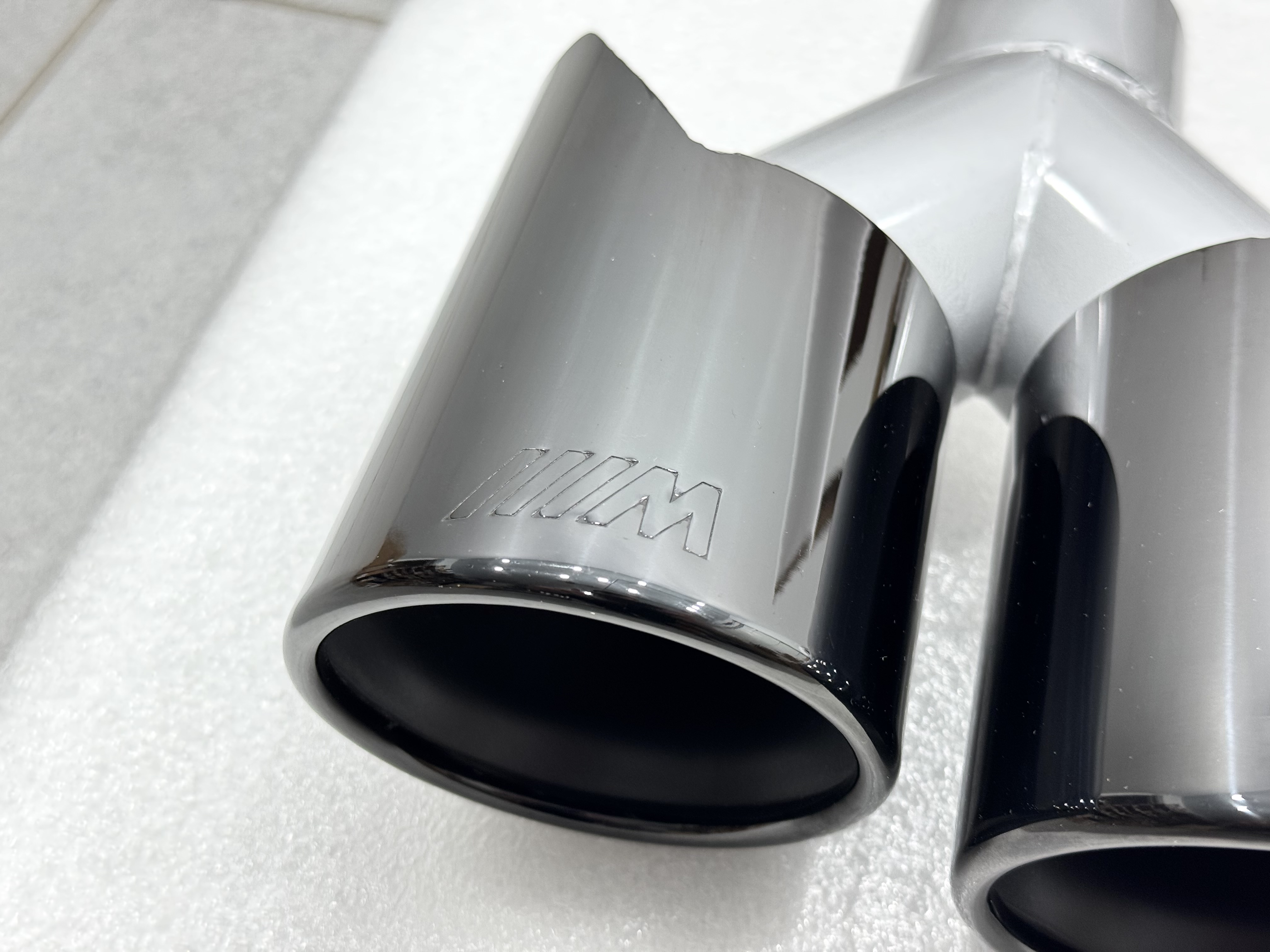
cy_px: 476
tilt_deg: -46.9
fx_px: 1761
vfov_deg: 30.3
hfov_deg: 39.7
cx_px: 635
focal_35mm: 48
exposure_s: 1/100
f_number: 1.78
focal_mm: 6.76
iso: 100
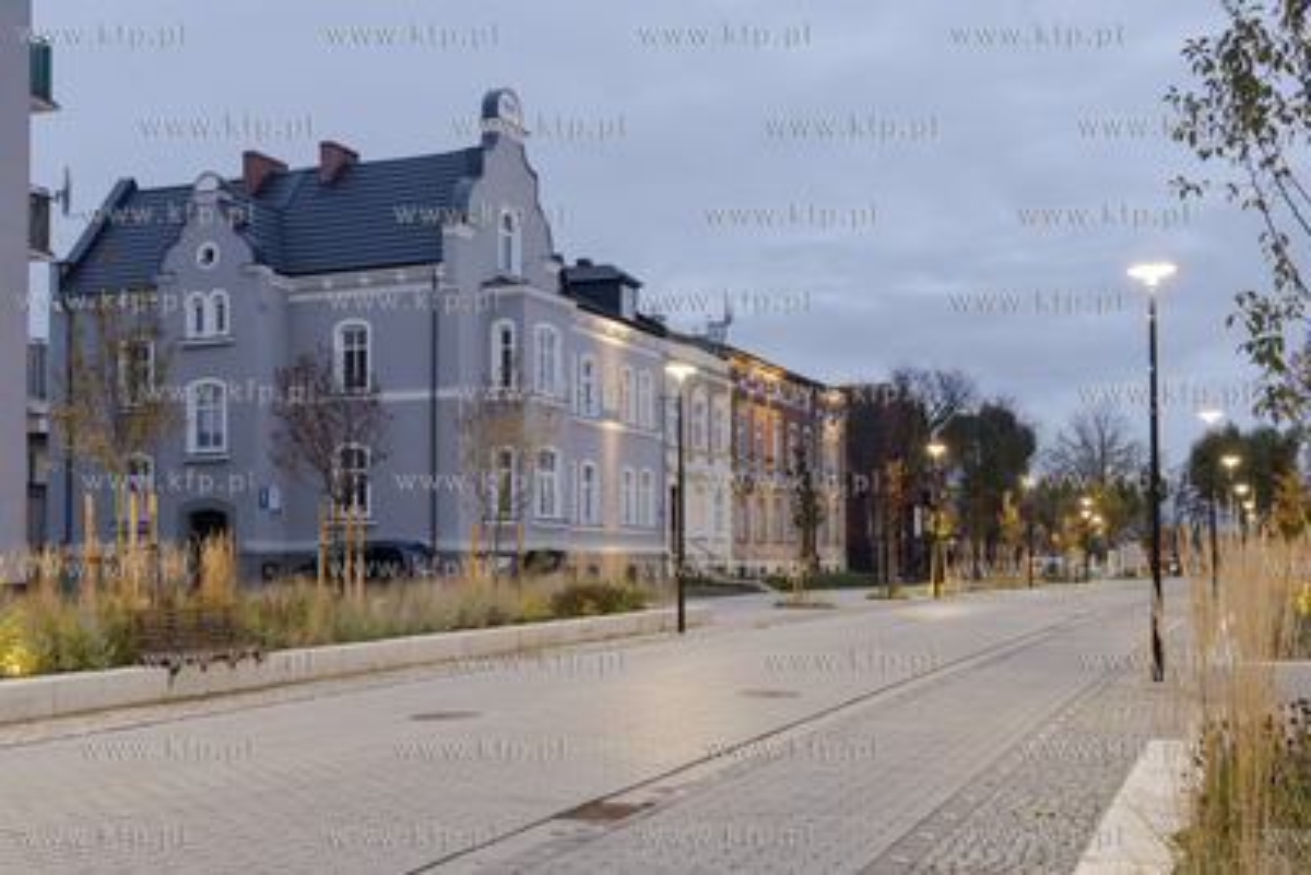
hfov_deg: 50.7
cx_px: 656
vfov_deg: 35.1
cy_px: 438
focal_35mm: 38
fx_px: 1384
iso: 100
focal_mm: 38
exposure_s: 2
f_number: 6.3
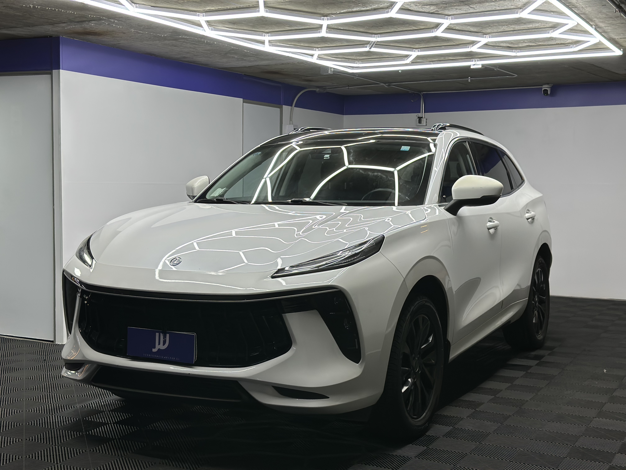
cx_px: 313
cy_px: 235
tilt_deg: -4.0
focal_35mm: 48
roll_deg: +0.1
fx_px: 868
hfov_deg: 39.7
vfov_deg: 30.3
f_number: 1.78
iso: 64
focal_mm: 6.86
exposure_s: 1/153
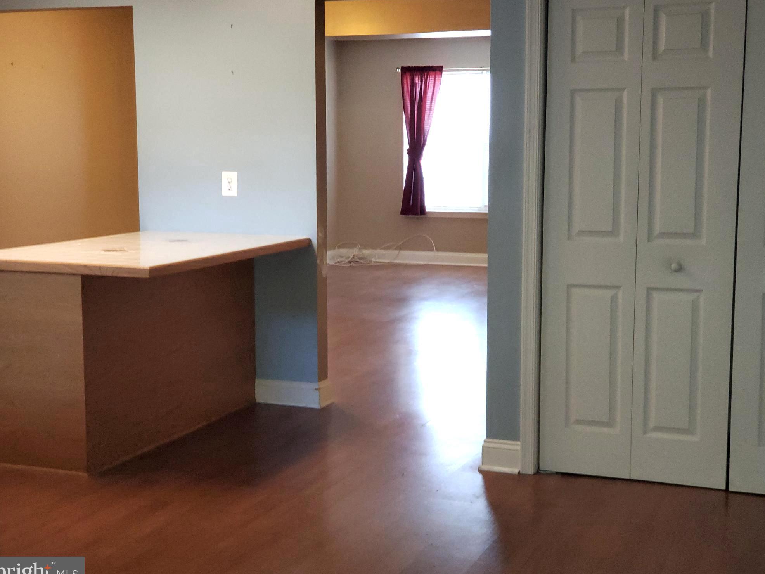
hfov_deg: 35.5
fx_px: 1193
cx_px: 385
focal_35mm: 54
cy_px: 290
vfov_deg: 27.0
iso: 400
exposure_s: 1/30
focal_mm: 6
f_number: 2.4
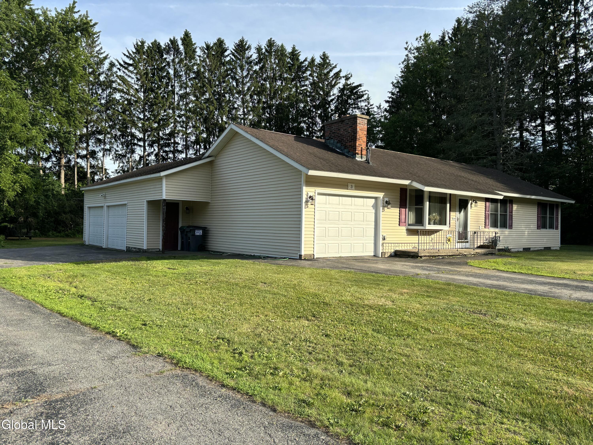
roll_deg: -1.8
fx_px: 445
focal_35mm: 26
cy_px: 222
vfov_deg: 53.1
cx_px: 296
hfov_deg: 67.3
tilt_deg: -0.8
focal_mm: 5.96
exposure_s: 1/1295
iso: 50
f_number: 1.6
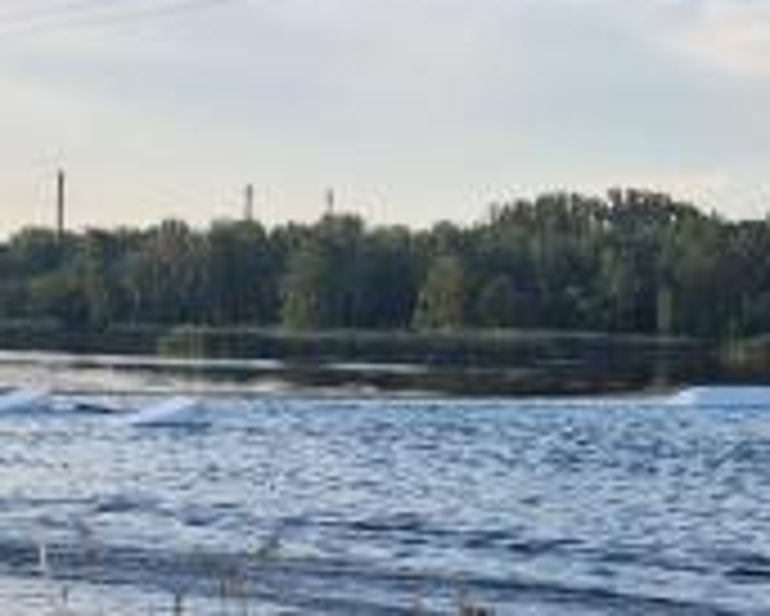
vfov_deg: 14.7
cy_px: 418
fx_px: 2394
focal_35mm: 105
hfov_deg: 17.7
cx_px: -41
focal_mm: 5.4
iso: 25
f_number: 1.8
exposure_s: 1/716
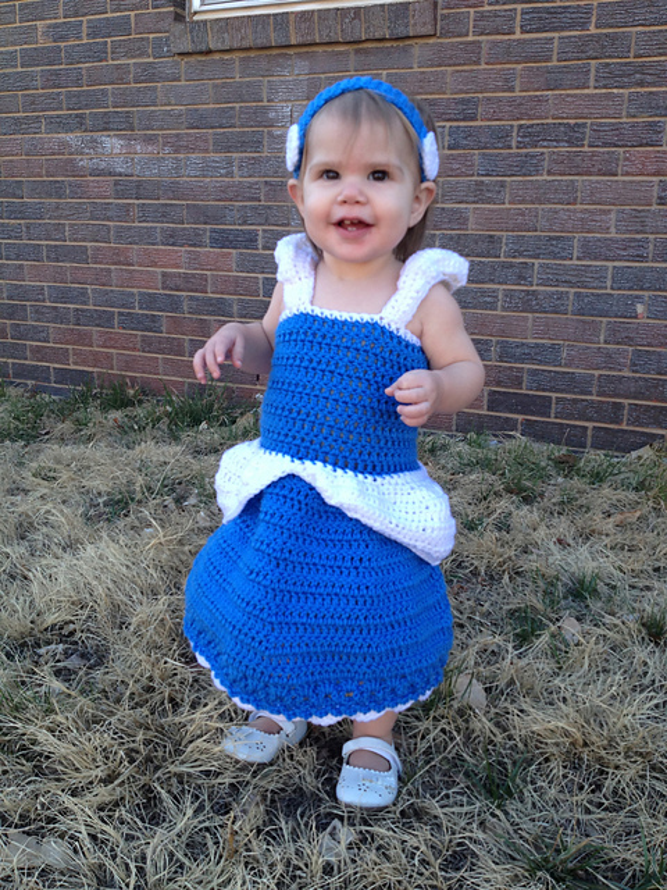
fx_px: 899
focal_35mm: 35
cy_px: 445
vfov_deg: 52.6
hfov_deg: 40.7
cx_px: 334
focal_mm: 4.28
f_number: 2.4
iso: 50
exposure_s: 1/180
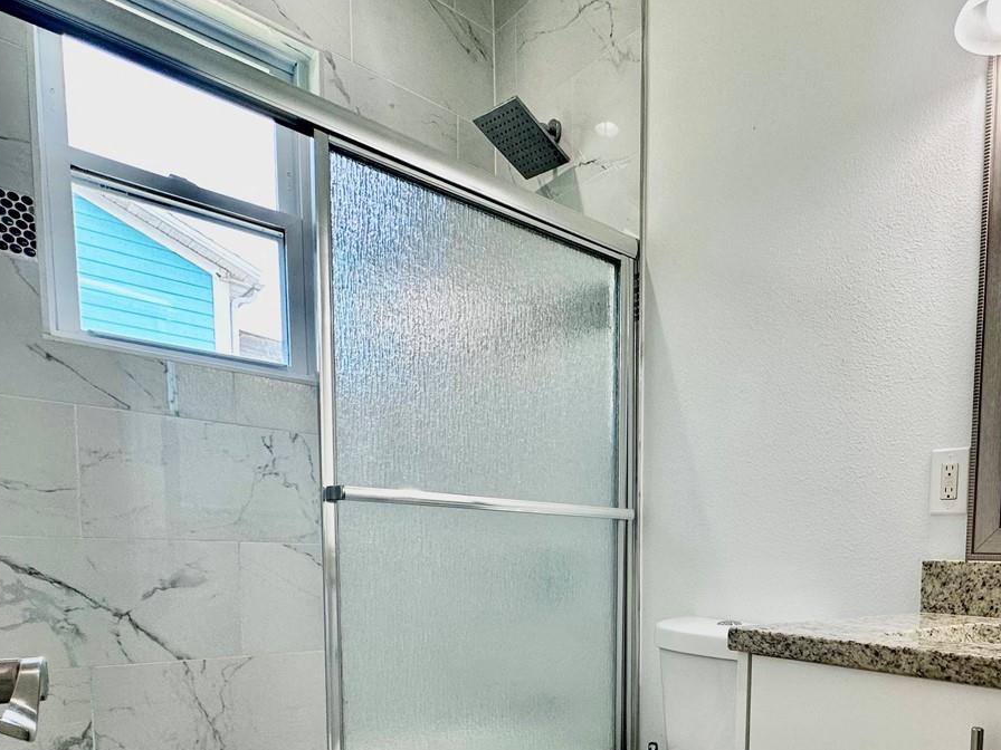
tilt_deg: -4.7
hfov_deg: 65.1
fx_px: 723
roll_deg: -1.3
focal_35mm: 25
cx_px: 752
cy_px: 615
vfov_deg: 51.0
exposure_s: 1/120
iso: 80
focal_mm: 2.22
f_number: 2.2
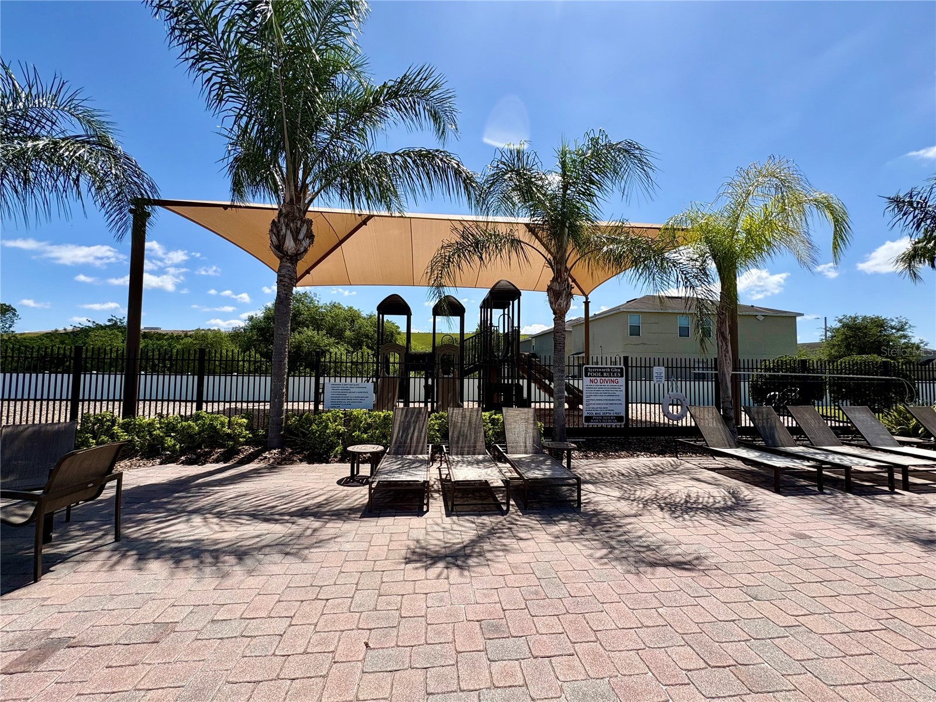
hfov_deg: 102.1
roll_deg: -1.3
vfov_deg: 85.7
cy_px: 351
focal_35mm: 14
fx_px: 379
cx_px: 468
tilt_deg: +4.3
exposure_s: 1/1637
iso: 50
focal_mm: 2.22
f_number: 2.2
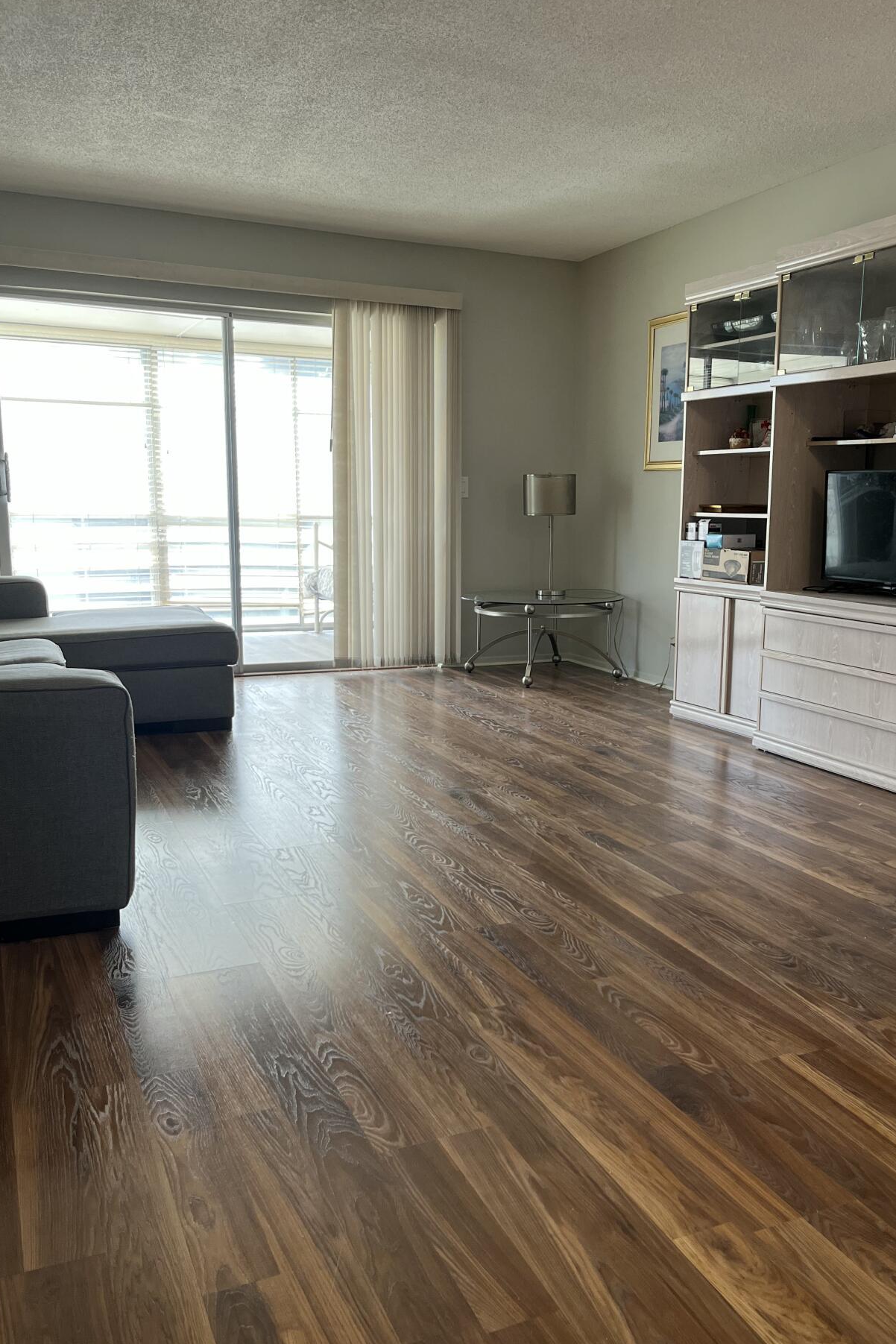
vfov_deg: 61.9
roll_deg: -1.1
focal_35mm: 30
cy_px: 690
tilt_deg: -10.3
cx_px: 529
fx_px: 1120
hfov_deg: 43.4
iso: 125
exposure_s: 1/120
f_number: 1.6
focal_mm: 5.1
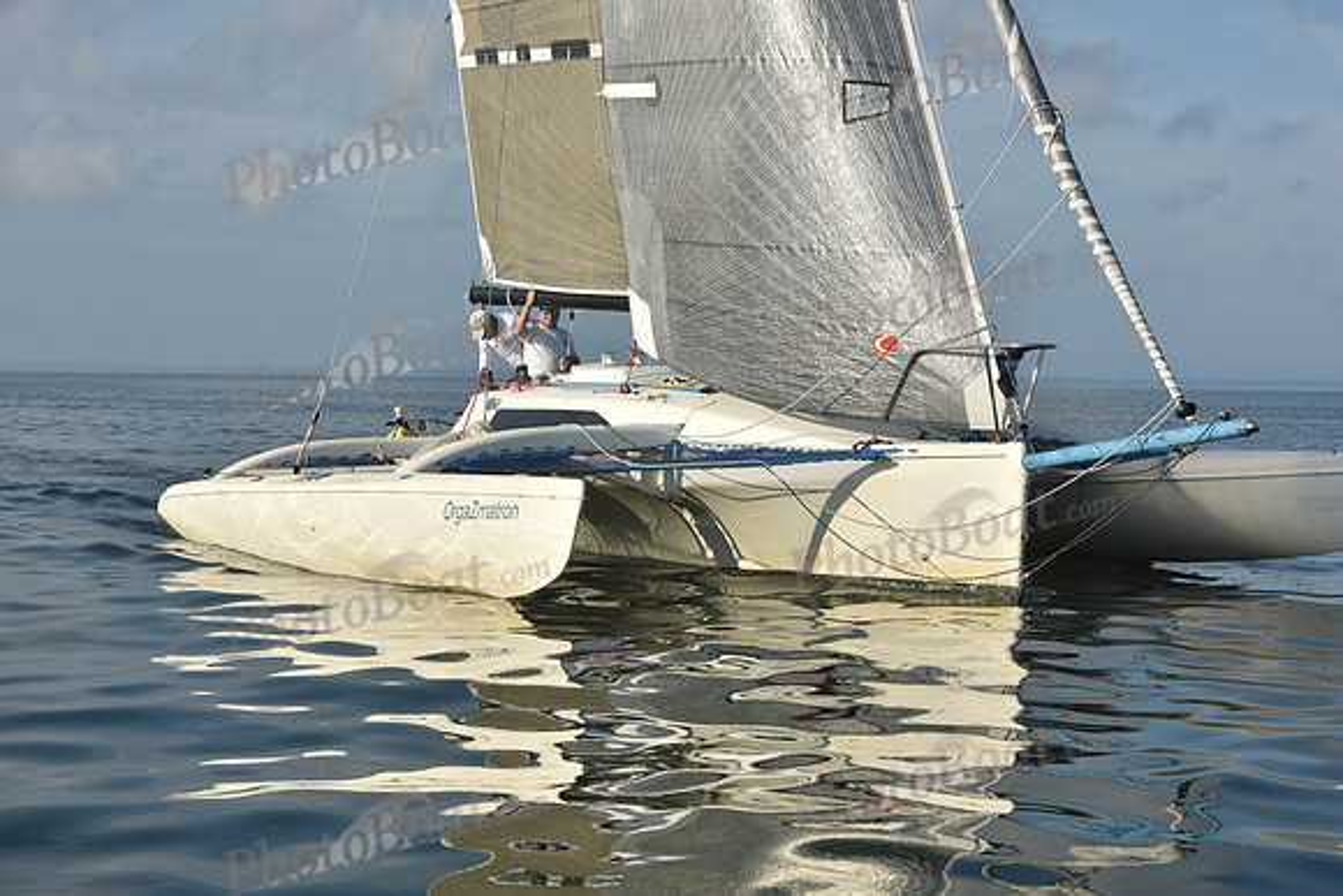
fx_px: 2612
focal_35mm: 70
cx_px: 672
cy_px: 448
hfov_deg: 28.8
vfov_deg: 19.5
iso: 320
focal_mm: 70
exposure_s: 1/800
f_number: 11
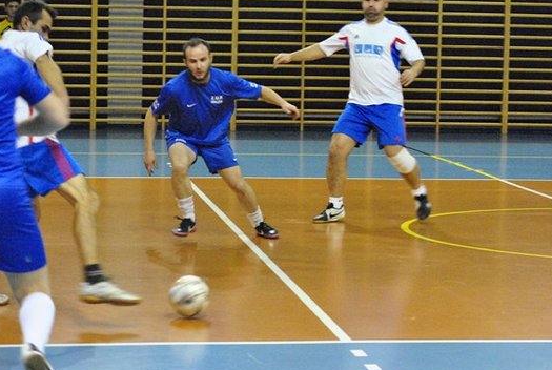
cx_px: 321
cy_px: 158
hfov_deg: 16.9
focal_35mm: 121
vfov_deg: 11.4
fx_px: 1853
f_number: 5
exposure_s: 1/80
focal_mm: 65
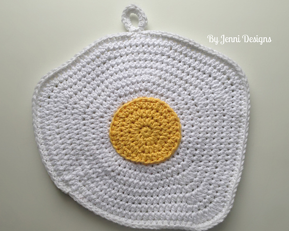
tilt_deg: -83.9
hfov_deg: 51.5
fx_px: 299
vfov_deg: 42.2
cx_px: 149
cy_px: 116
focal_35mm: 35
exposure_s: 1/120
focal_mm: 4.12
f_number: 2.4
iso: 50
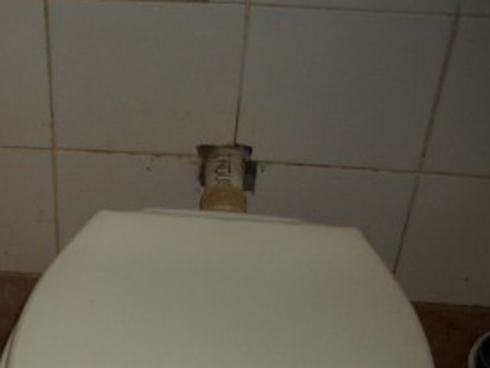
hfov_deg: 25.1
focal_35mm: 73
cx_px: -22
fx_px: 1033
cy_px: 343
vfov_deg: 19.7
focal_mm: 6.2
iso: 50
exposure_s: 1/30
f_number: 2.8
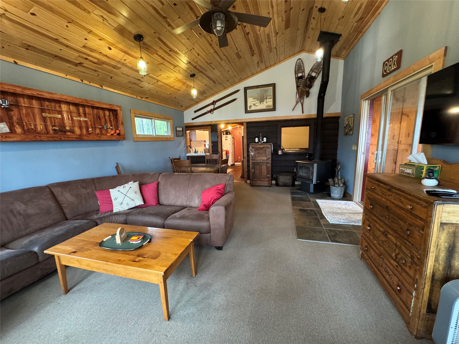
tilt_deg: -11.0
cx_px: 230
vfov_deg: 85.7
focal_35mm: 14
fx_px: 186
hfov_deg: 102.1
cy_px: 172
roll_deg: +1.3
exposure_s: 1/60
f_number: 2.2
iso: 800
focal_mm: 2.22
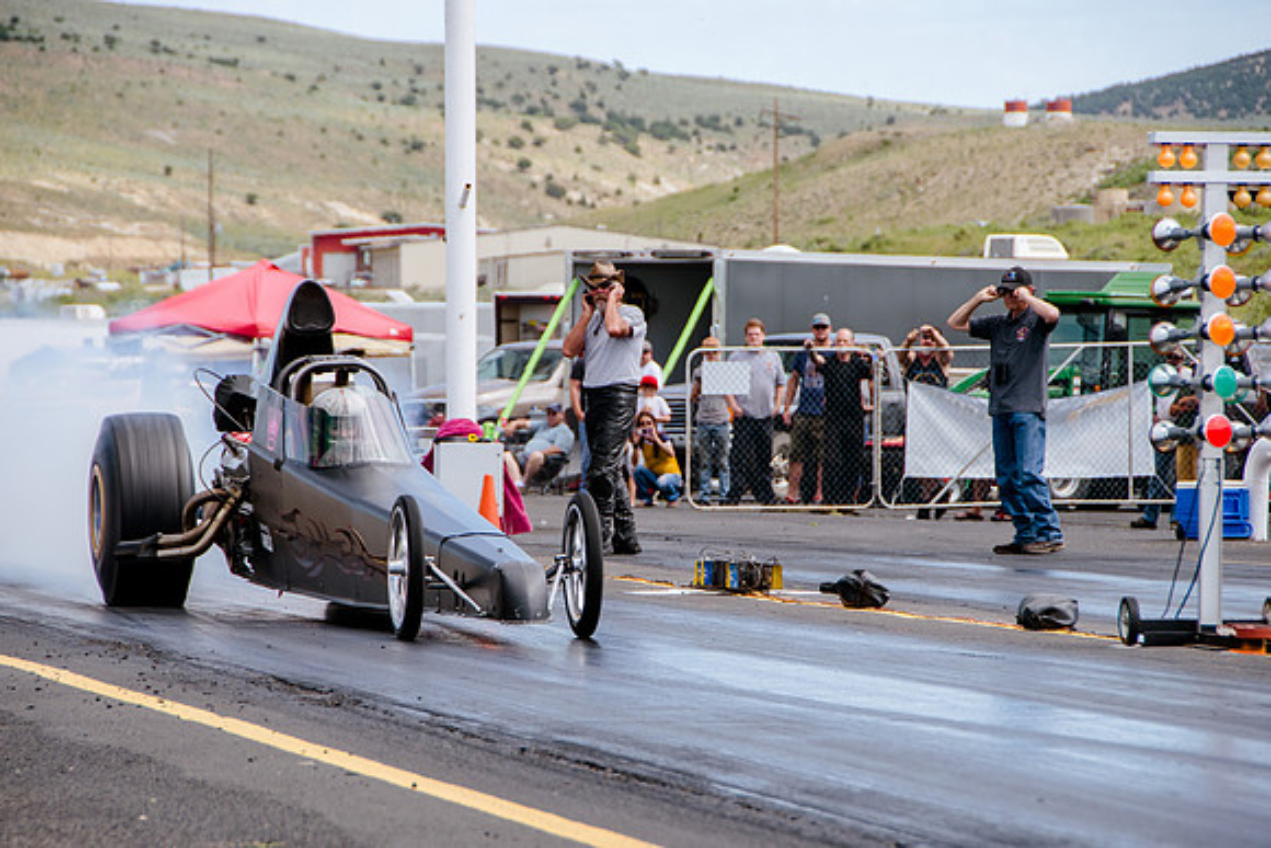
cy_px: 424
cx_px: 632
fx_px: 8033
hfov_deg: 9.0
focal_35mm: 227
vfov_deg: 6.0
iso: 200
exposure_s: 1/400
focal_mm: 150
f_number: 7.1
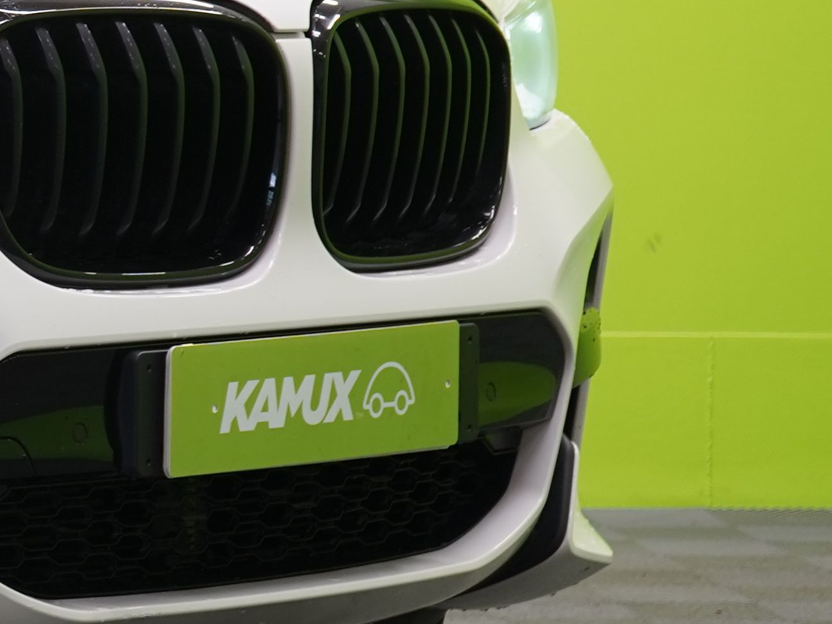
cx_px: -993
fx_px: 5143
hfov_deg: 8.6
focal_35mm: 214
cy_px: 55
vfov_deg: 6.9
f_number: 5
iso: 400
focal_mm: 48
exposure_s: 1/30
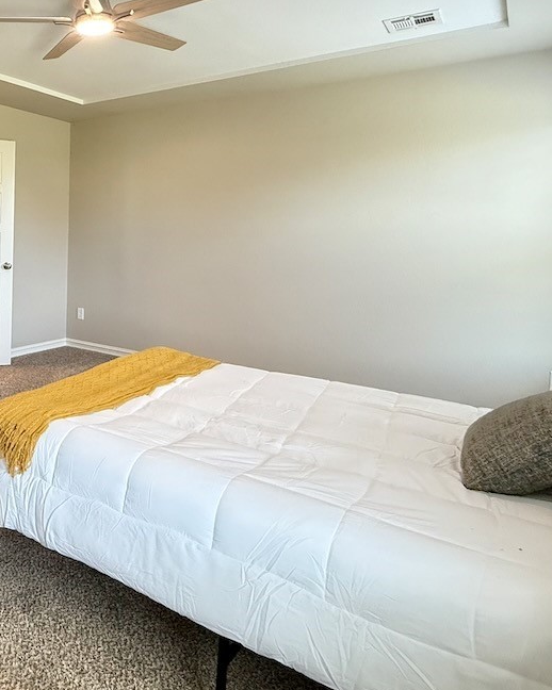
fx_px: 552
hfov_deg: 45.8
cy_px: 236
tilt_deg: -0.7
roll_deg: -0.9
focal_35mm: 27
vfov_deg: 62.7
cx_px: 16
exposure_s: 1/120
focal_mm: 2.22
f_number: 2.2
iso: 640
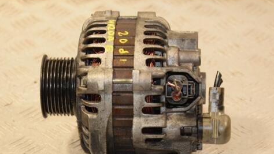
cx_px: 132
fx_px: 1156
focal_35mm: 159
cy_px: 107
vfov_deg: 7.6
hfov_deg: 13.5
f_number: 5.3
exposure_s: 1/125
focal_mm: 80
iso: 800
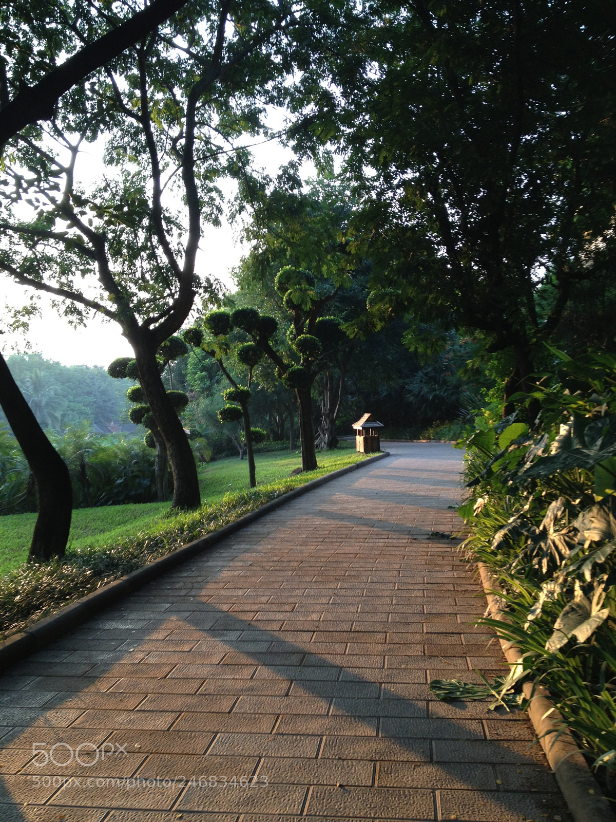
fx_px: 830
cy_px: 411
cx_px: 308
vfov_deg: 52.6
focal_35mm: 35
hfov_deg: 40.7
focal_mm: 4.28
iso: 80
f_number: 2.4
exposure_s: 1/120
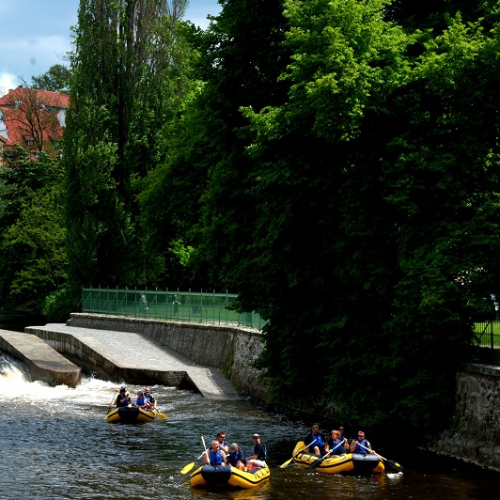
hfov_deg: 14.6
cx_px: 128
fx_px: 1945
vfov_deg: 14.7
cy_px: 251
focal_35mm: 119
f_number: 16
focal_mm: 62
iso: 100
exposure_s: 1/40
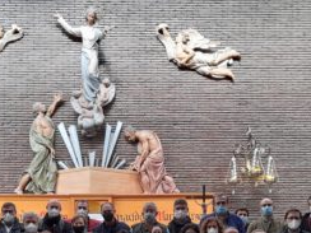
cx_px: 118
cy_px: 250
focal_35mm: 54
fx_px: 485
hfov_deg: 35.4
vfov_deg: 25.3
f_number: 2
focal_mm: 4.6
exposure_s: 1/50
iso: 125
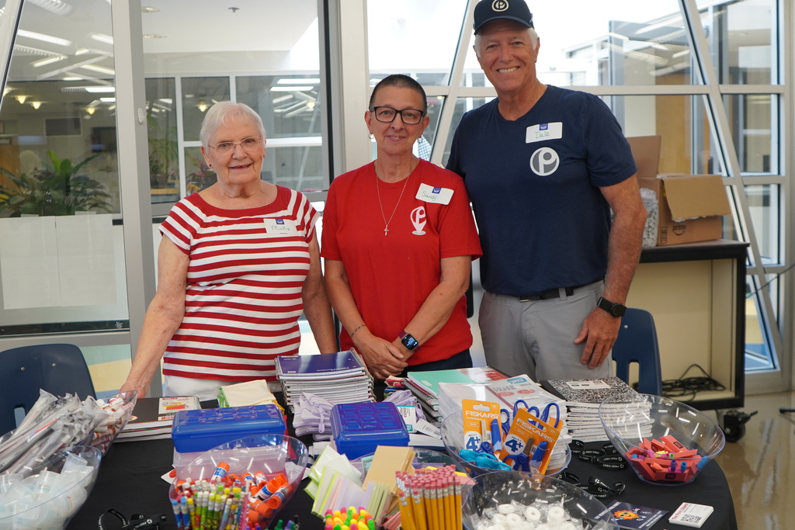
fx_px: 928
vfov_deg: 31.9
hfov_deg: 46.4
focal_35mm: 42
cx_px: 398
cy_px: 265
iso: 640
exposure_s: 1/160
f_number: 4
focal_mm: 28
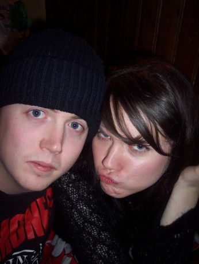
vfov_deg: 47.9
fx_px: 299
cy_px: 132
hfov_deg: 36.8
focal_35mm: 39
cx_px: 100
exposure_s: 1/60
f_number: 2.8
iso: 100
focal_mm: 8
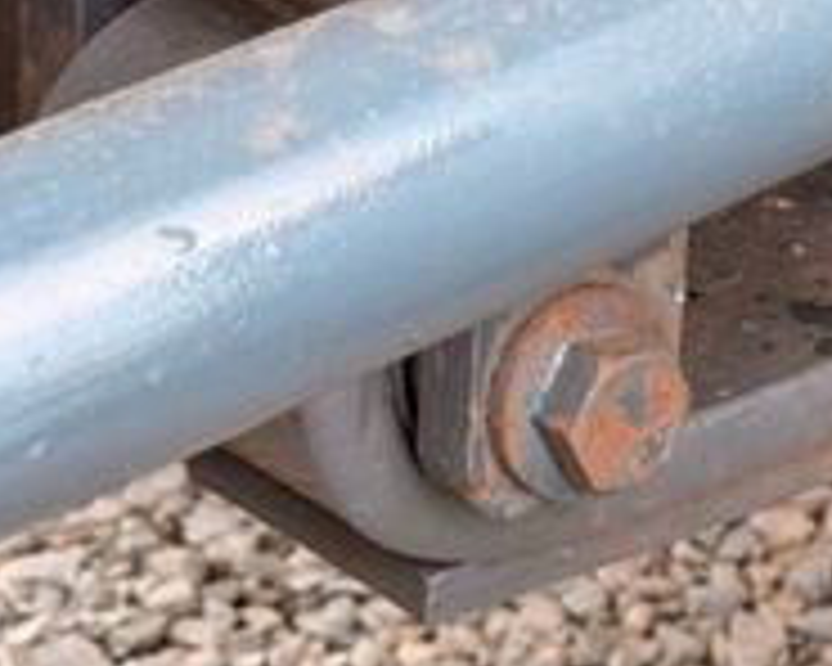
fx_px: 3743
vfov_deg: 10.1
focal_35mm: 152
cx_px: 1264
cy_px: 648
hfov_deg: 12.1
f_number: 1.78
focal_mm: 6.76
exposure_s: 1/121
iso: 80
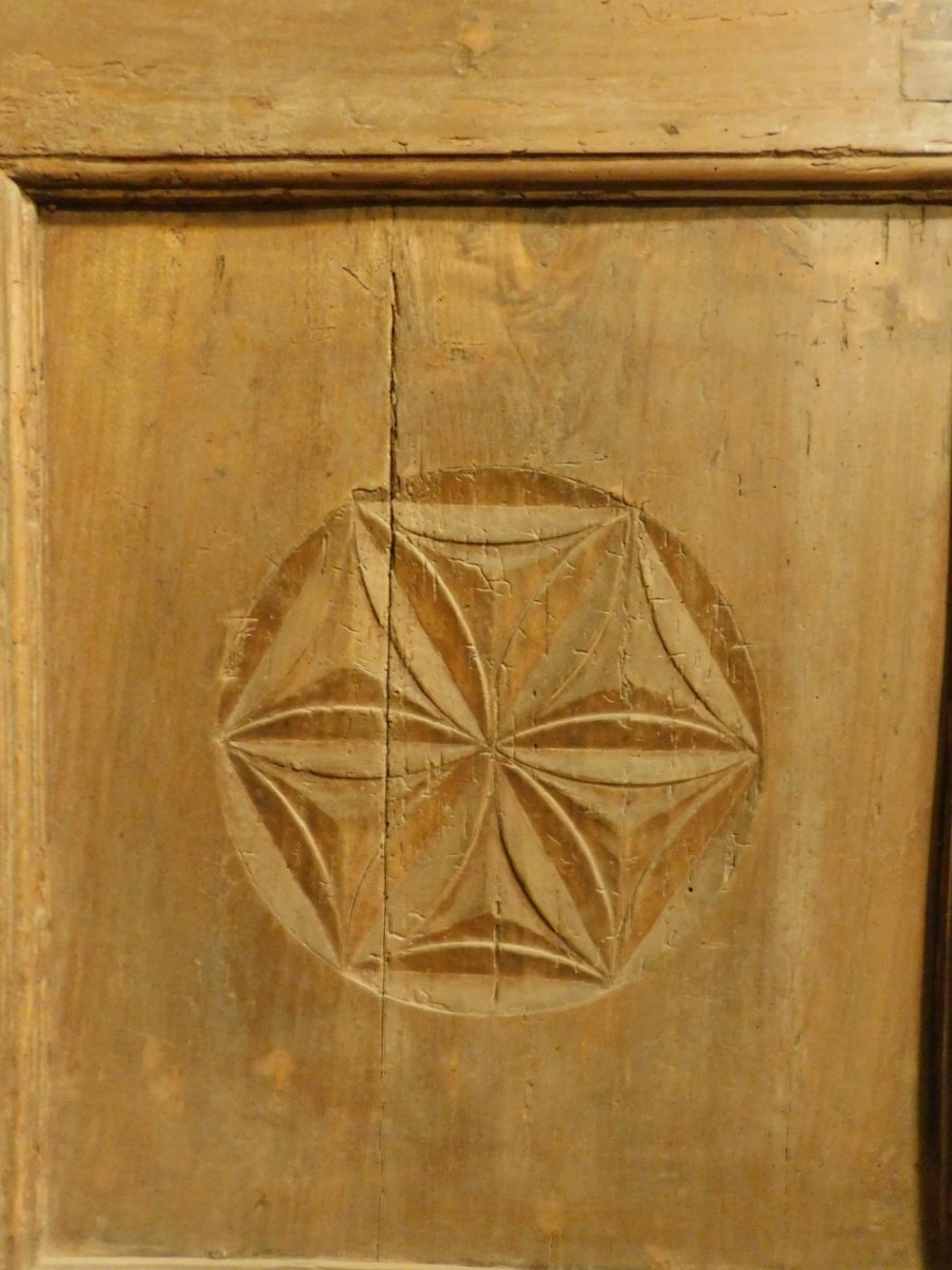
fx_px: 843
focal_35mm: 23
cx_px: 476
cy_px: 635
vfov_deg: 73.9
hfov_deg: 58.9
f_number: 3
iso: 800
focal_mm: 4
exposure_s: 1/2.5
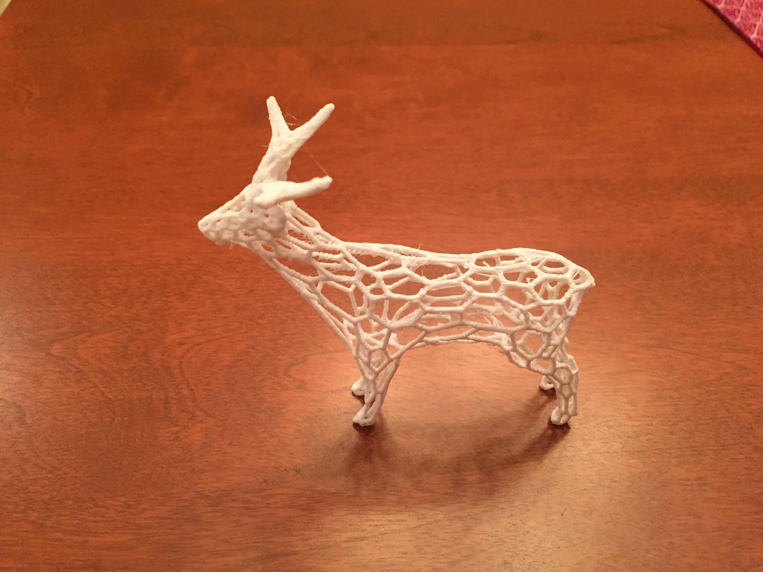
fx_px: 639
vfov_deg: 48.2
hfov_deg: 61.7
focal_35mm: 29
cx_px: 382
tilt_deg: -48.1
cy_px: 286
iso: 200
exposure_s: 1/30
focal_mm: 4.15
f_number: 2.2
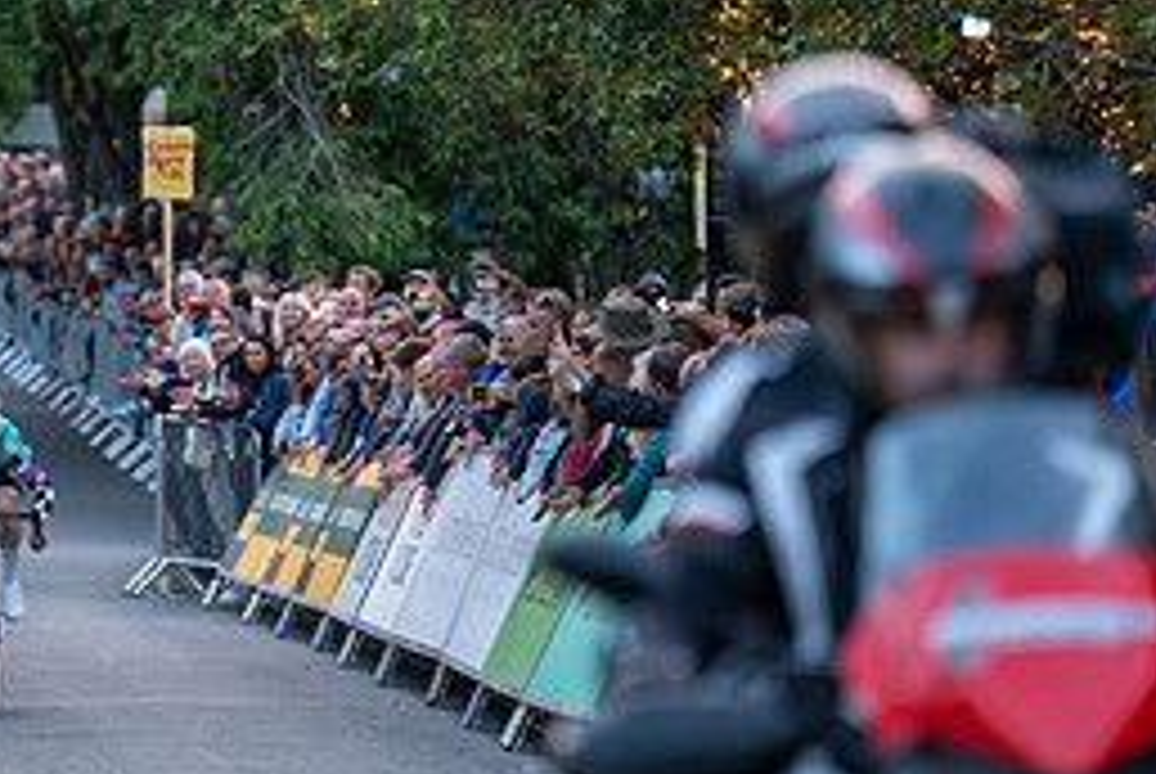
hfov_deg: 5.2
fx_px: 12602
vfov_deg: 3.5
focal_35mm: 392
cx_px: 171
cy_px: 290
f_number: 2.8
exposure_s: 1/1000
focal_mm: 167
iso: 3200
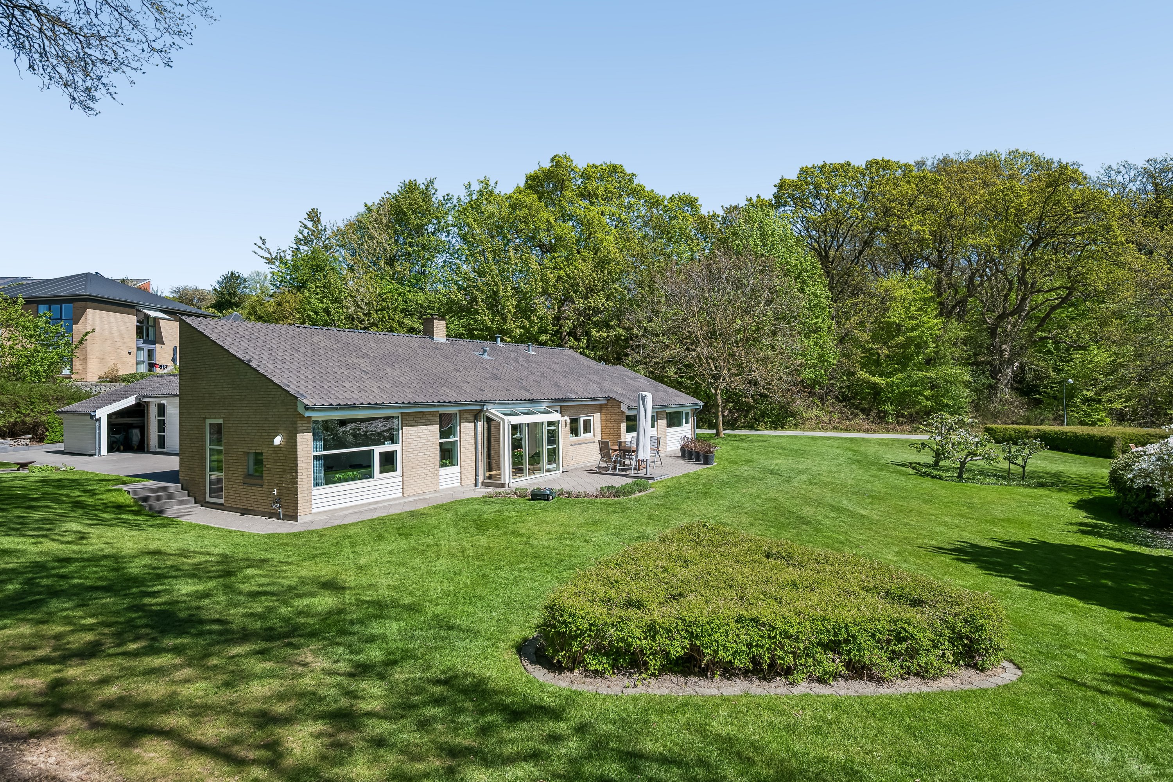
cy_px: 391
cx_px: 586
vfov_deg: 64.6
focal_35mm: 19
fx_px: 619
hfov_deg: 86.9
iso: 220
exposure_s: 1/1250
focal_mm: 19
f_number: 5
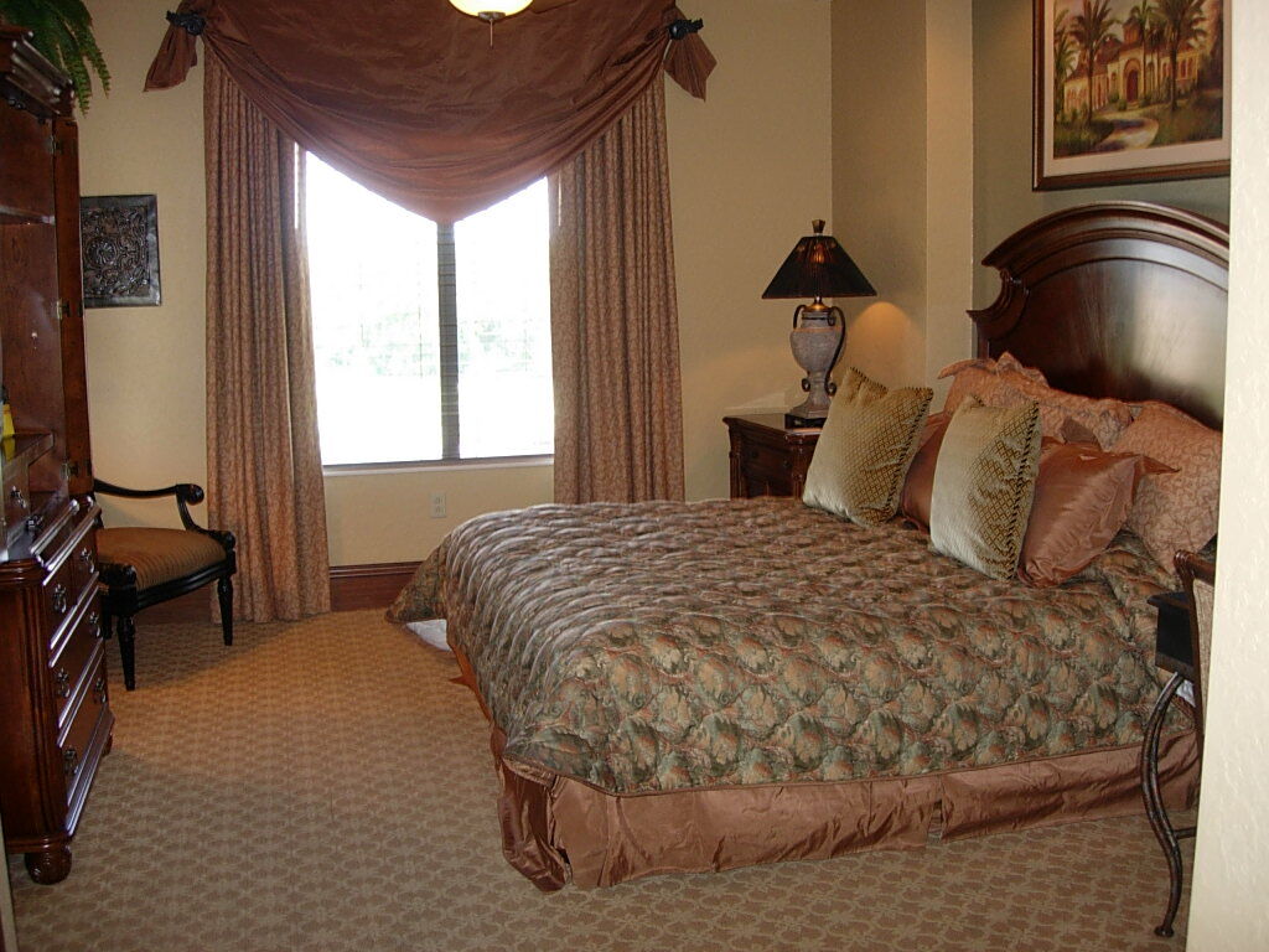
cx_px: 634
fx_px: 1393
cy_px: 476
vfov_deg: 37.7
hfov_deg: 49.0
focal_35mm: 38
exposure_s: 1/34.8
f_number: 2.8
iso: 86
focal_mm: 7.8
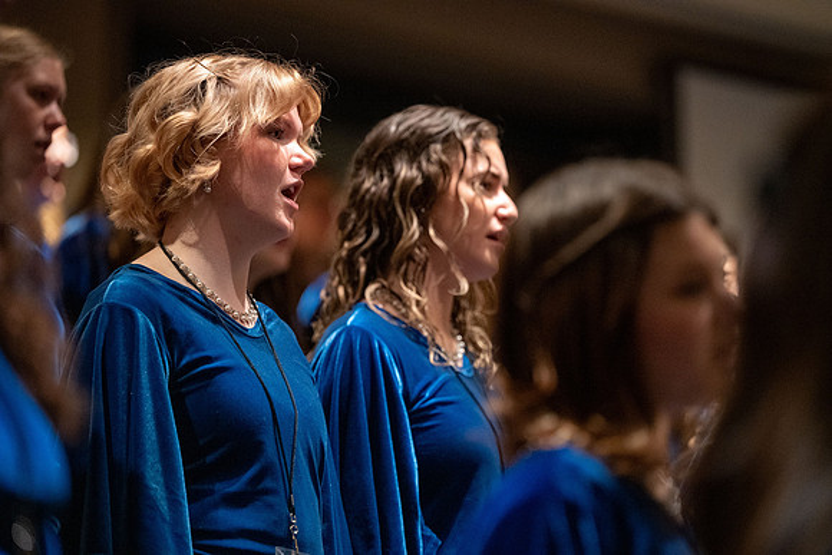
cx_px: 416
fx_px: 3930
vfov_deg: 8.1
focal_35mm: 170
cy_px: 278
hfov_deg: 12.1
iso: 4000
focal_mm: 170
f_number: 2.8
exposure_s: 1/200
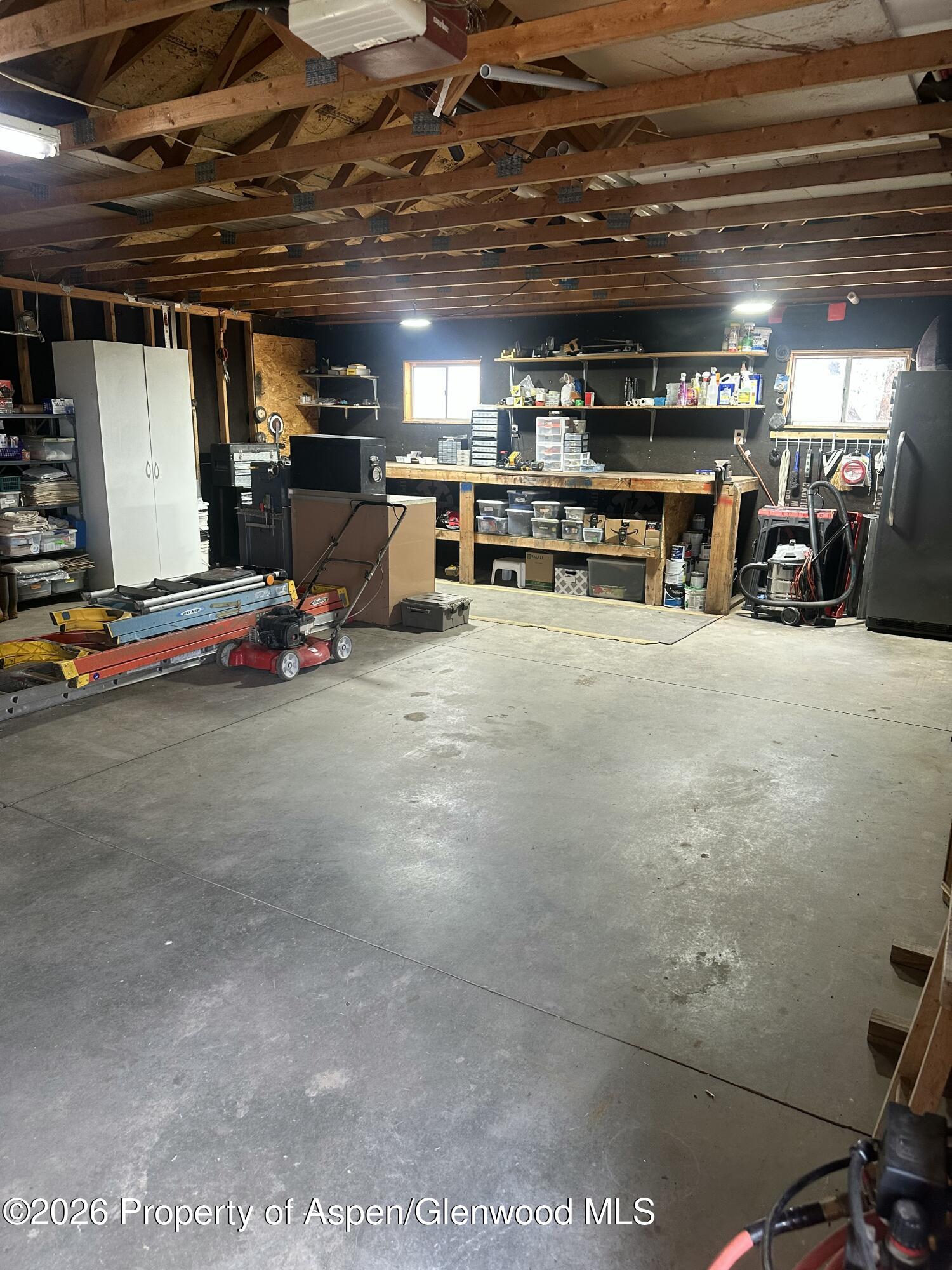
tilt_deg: -13.9
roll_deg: -1.0
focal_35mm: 24
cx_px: 476
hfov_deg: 56.8
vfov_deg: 71.6
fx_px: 880
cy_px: 635
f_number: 1.78
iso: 200
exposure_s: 1/120
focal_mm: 6.86
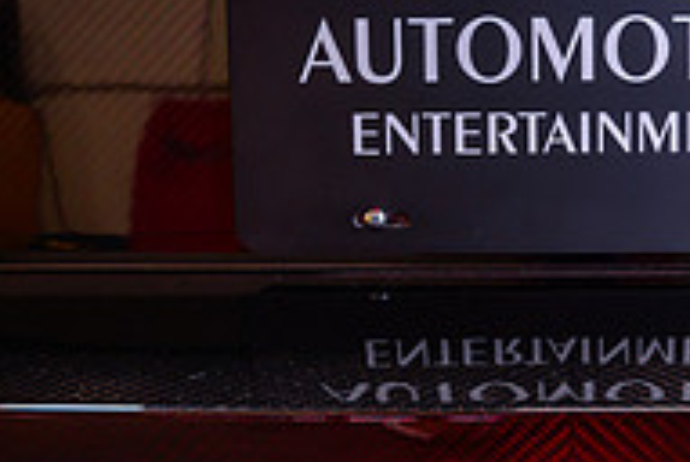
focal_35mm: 88
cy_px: 204
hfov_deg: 22.8
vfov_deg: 15.6
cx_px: 556
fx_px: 1689
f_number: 4
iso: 800
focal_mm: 29
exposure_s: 1/80
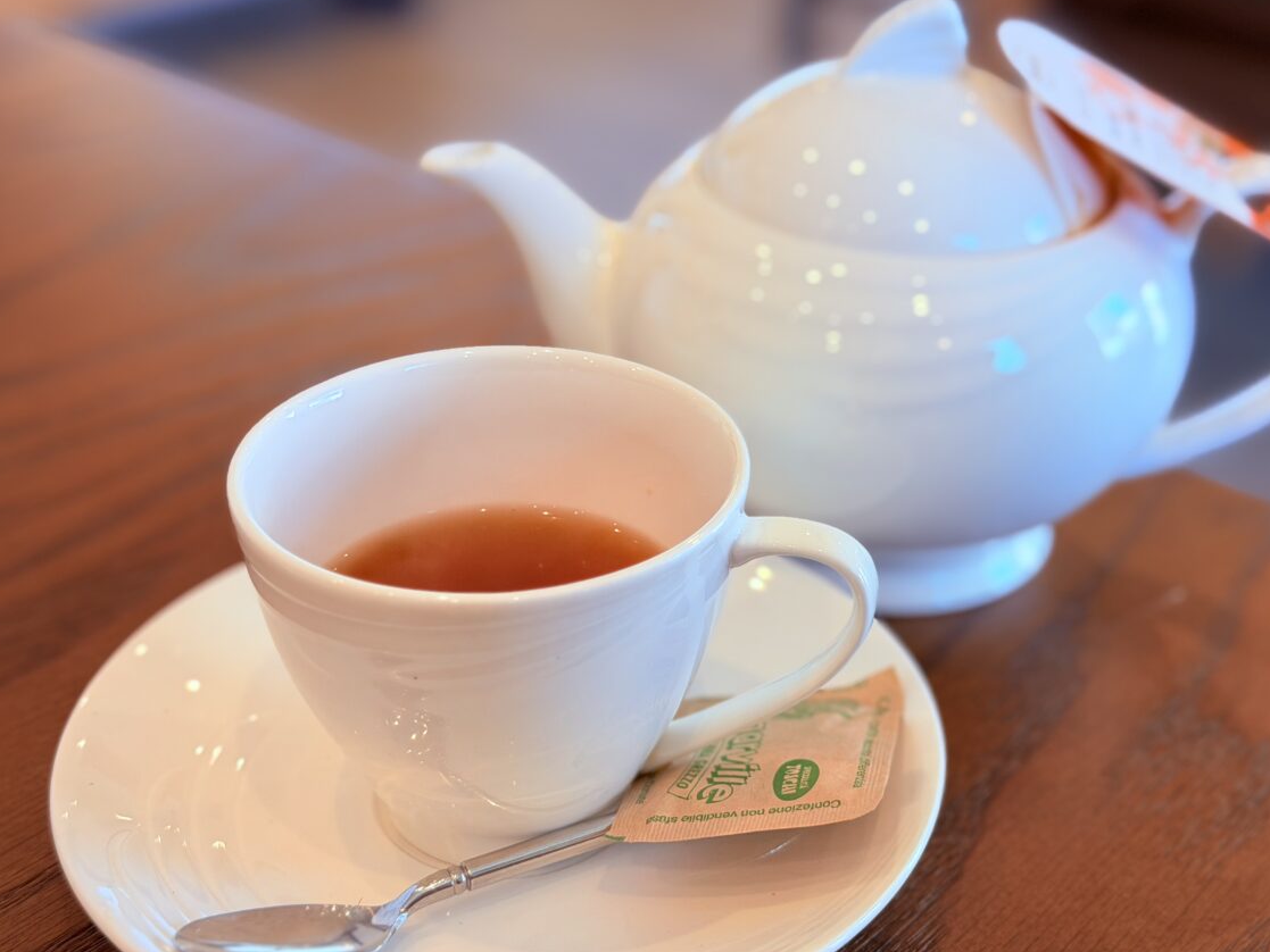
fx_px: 2018
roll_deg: -0.6
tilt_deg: -30.0
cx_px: 709
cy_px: 462
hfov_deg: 34.9
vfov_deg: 26.6
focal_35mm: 55
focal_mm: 6.76
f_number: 1.78
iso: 50
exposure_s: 1/120
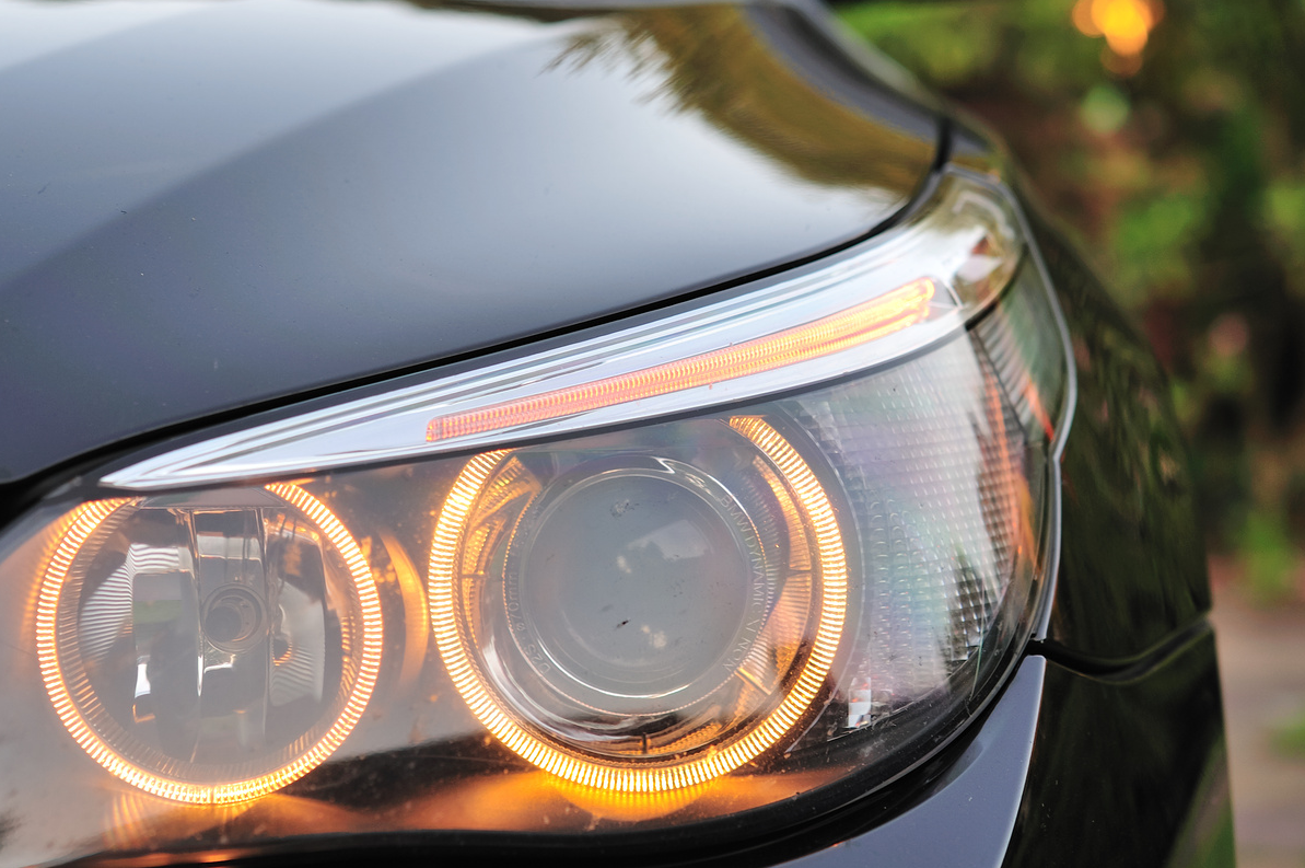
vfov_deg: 16.0
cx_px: 579
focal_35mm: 85
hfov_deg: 23.9
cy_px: 401
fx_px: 3078
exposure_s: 1/60
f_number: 4
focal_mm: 60
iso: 200
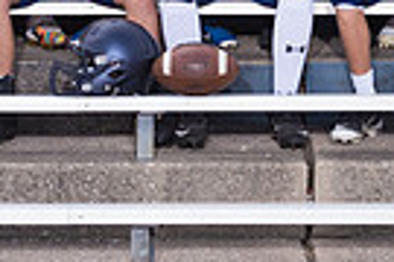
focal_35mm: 224
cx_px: 204
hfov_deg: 9.2
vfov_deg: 6.0
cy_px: -216
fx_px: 2451
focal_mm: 46
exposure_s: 1/250
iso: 250
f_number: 8
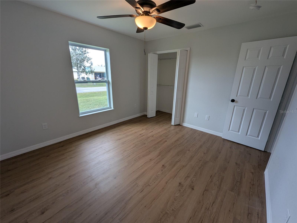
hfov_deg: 106.2
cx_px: 148
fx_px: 112
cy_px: 112
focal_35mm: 13
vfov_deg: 89.9
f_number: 2.2
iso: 53
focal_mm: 1.95
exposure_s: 1/142
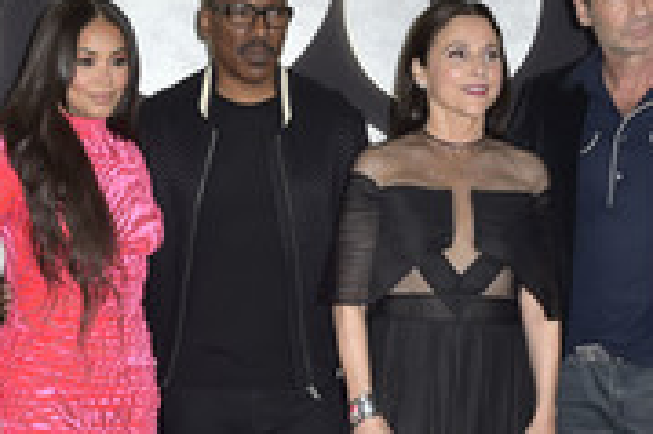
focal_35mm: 88
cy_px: 419
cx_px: 255
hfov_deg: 23.1
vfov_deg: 15.3
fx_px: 1595
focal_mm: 35
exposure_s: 1/250
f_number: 6.3
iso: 640
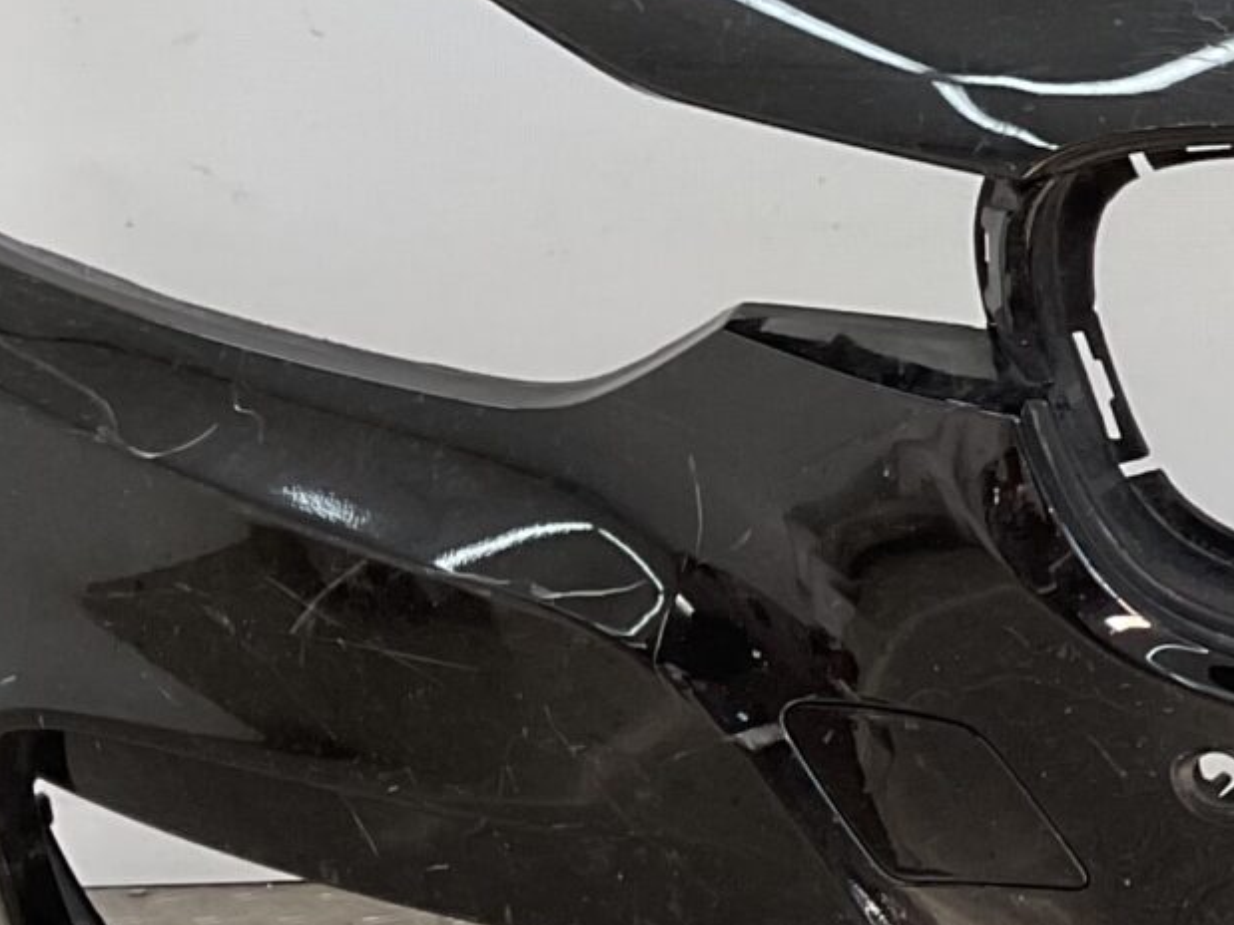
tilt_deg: -11.0
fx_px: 4277
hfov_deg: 14.5
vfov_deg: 12.3
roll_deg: -1.1
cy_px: 365
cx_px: 2213
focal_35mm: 120
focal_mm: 3
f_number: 1.8
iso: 16
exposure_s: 1/198
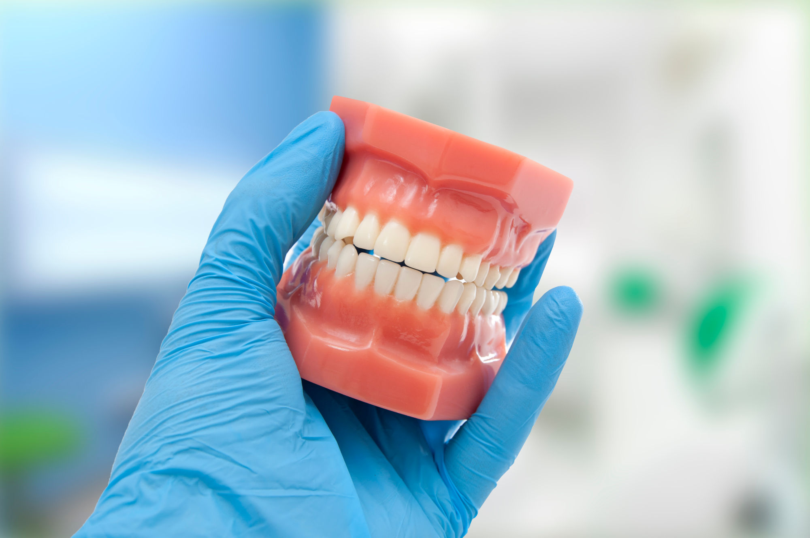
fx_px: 1348
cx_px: 405
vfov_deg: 22.6
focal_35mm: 60
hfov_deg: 33.4
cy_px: 269
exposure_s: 1/125
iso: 200
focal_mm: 40
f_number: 7.1
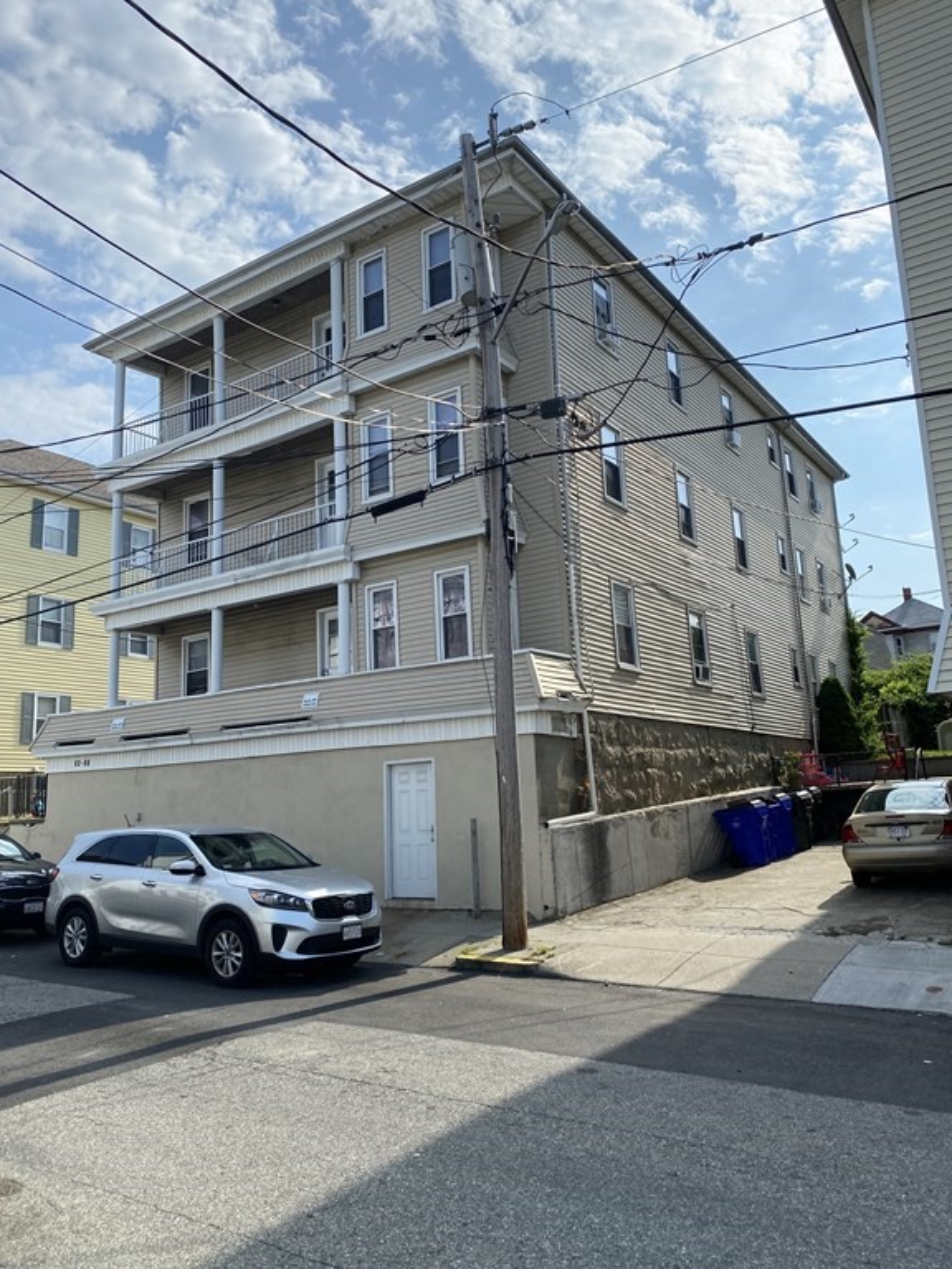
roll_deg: +3.2
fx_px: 953
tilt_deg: +12.5
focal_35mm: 26
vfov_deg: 67.3
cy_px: 634
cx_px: 476
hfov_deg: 53.1
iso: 32
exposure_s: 1/3846
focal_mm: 4.25
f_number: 1.8
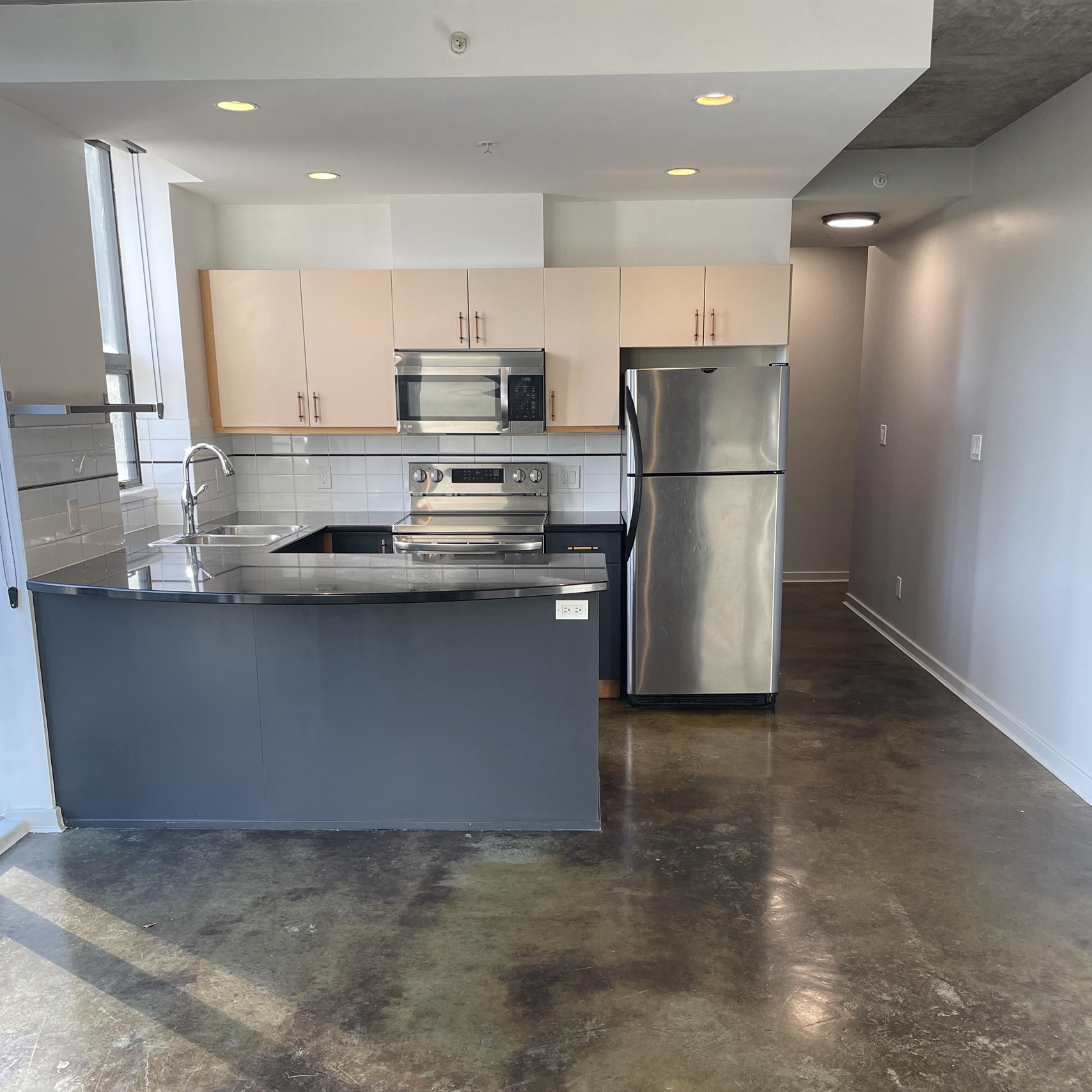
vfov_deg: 52.1
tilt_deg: -13.8
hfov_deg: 52.5
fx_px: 1106
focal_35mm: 31
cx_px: 549
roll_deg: +1.1
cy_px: 665
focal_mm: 4.2
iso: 80
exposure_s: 1/120
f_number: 1.6
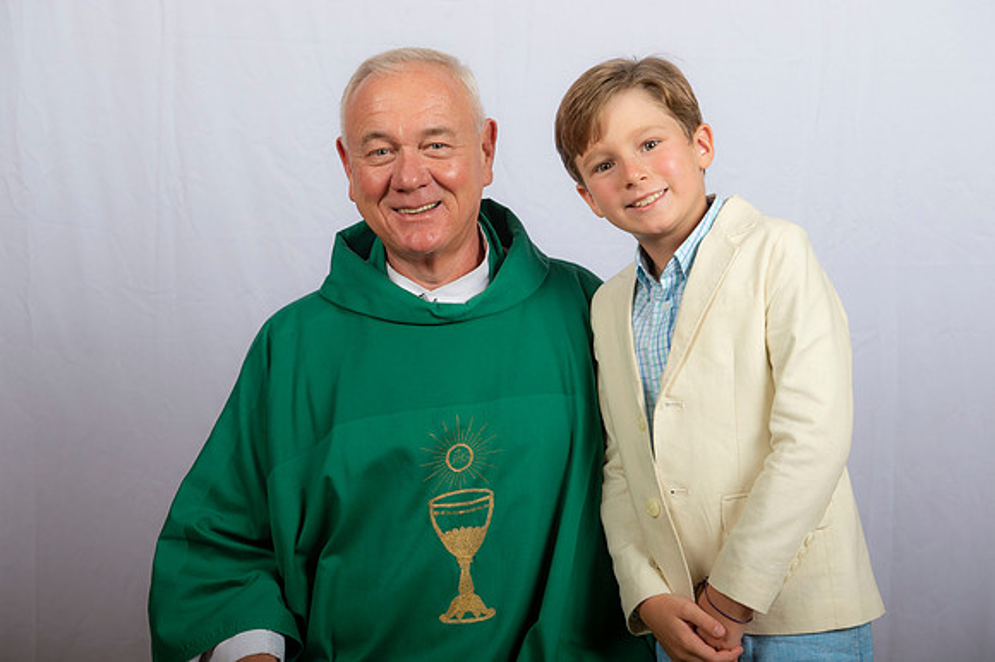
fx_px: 1657
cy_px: 331
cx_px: 498
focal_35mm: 60
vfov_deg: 22.6
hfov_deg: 33.4
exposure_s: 1/200
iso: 320
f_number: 8
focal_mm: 60
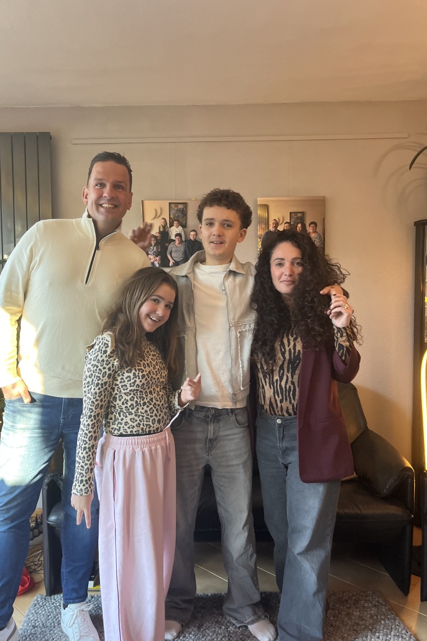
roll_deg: +1.5
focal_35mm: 28
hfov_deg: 46.3
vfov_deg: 65.5
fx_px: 498
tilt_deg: -1.4
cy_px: 320
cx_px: 186
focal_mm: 5.1
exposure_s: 1/50
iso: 250
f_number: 1.6
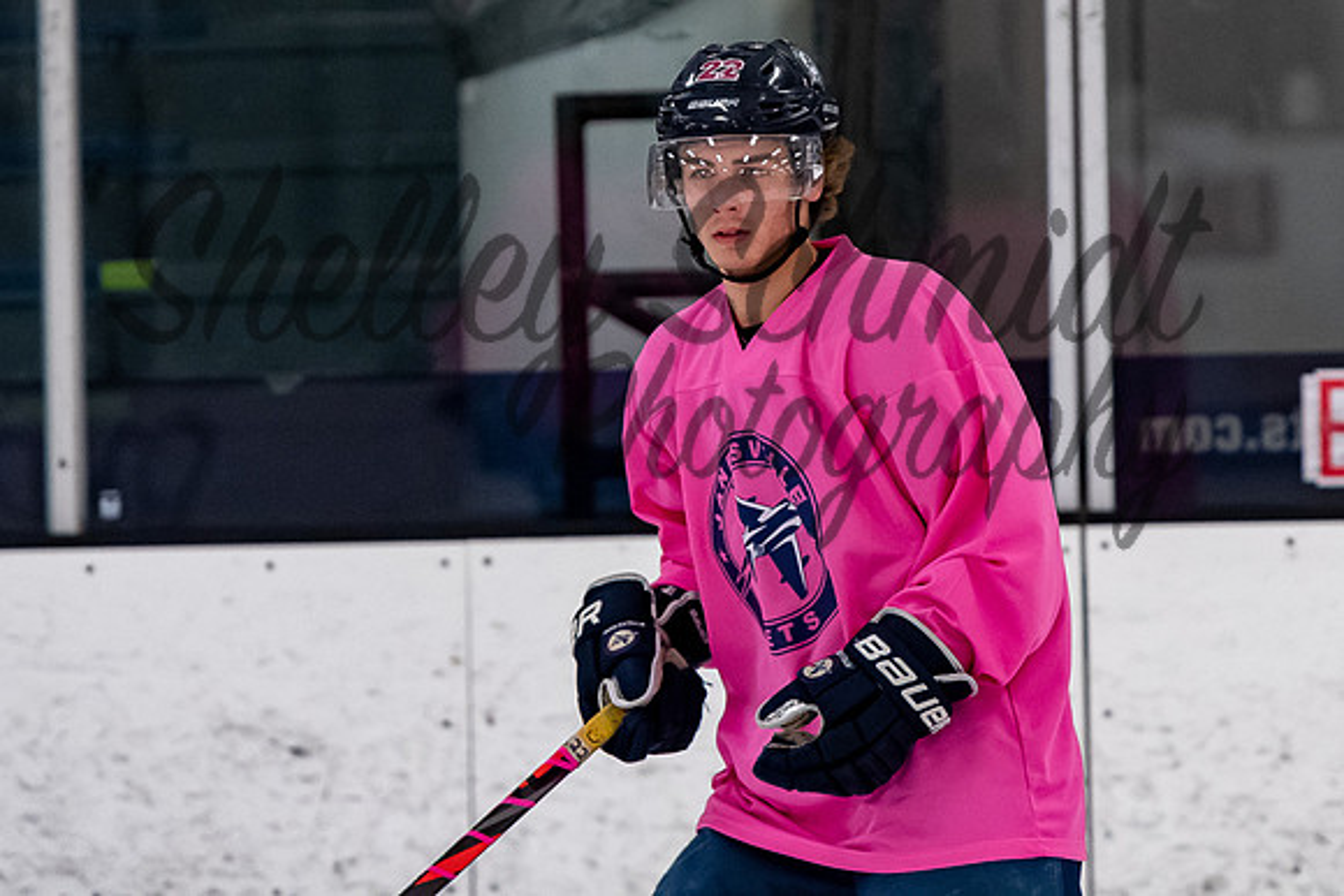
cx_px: 733
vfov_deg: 2.8
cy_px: 161
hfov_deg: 4.3
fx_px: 18076
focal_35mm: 484
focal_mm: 195
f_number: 3.5
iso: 2000
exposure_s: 1/800
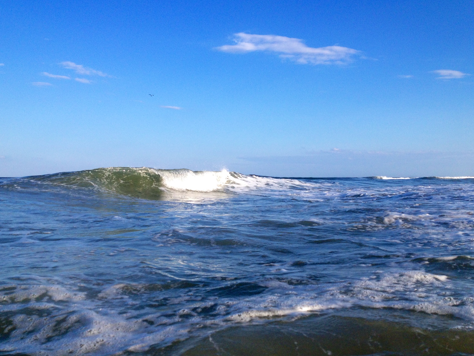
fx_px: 520
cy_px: 182
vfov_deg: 37.7
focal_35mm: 38
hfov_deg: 49.0
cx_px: 233
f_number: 2.4
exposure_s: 1/1453
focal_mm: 4.28
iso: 50
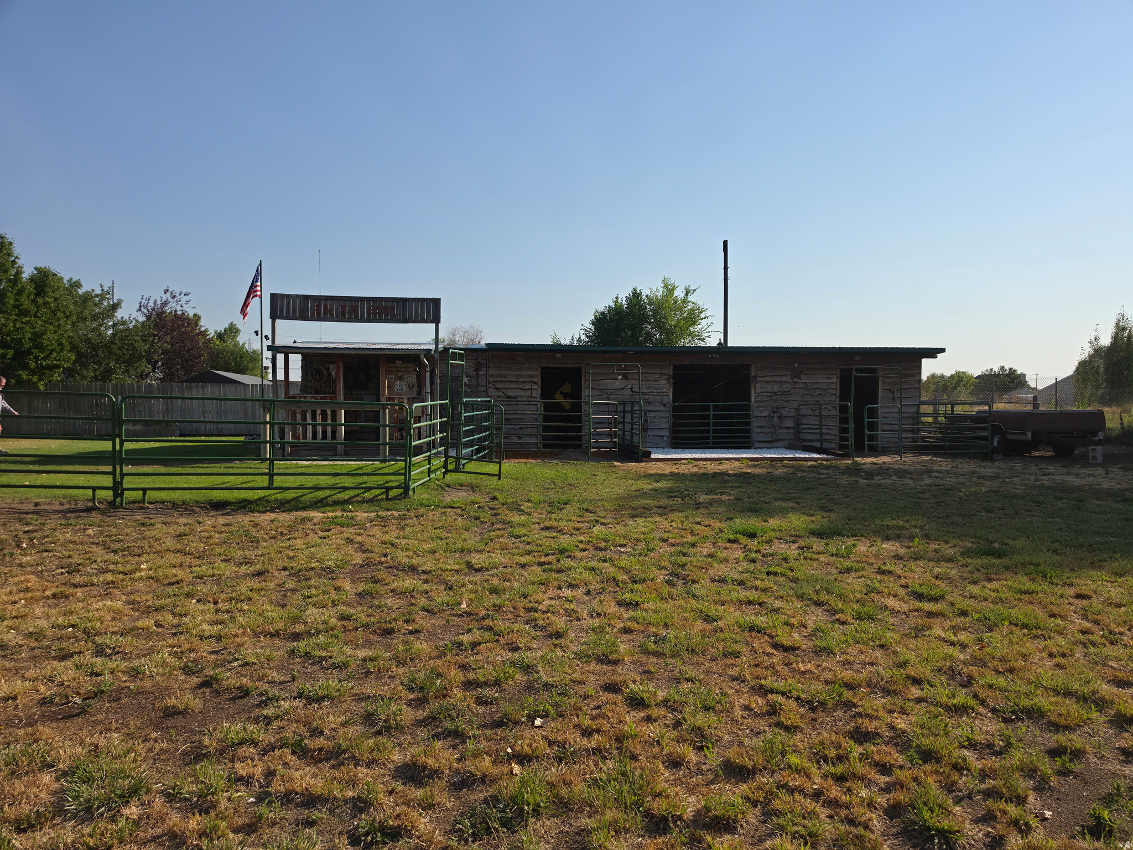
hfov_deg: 73.9
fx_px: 753
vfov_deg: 58.9
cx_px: 566
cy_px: 425
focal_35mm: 23
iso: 25
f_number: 1.4
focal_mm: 6.5
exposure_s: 1/3818
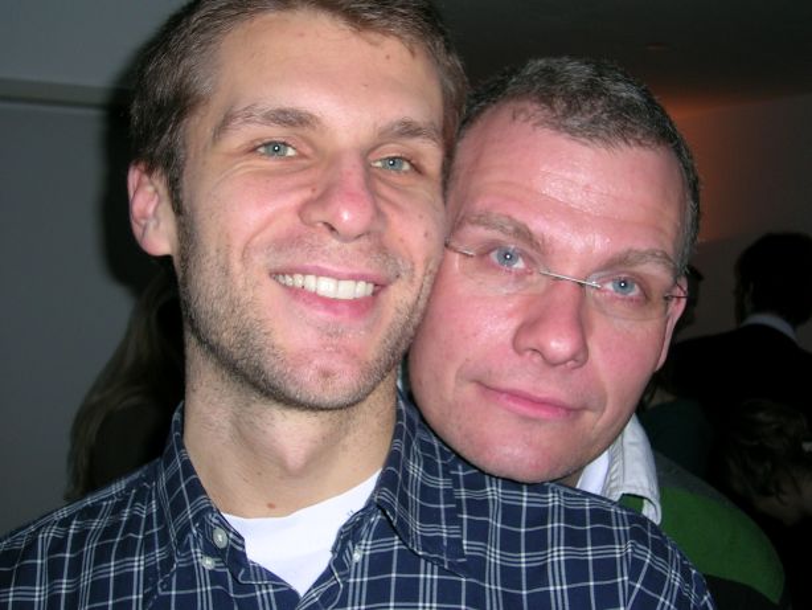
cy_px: 305
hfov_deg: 36.2
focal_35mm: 53
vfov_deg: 27.5
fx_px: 1244
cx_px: 406
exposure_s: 1/60.1
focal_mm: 8
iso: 50
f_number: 3.2
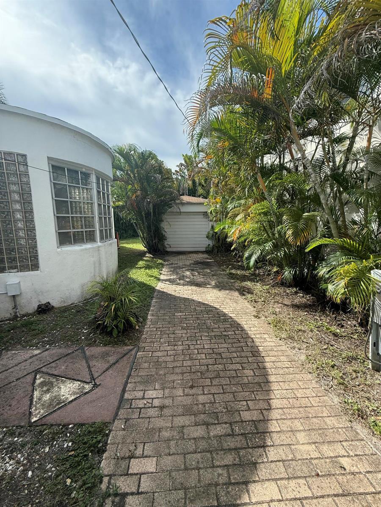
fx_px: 205
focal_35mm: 14
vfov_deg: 102.1
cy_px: 254
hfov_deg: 85.7
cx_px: 190
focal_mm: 2.22
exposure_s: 1/1050
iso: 64
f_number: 2.2
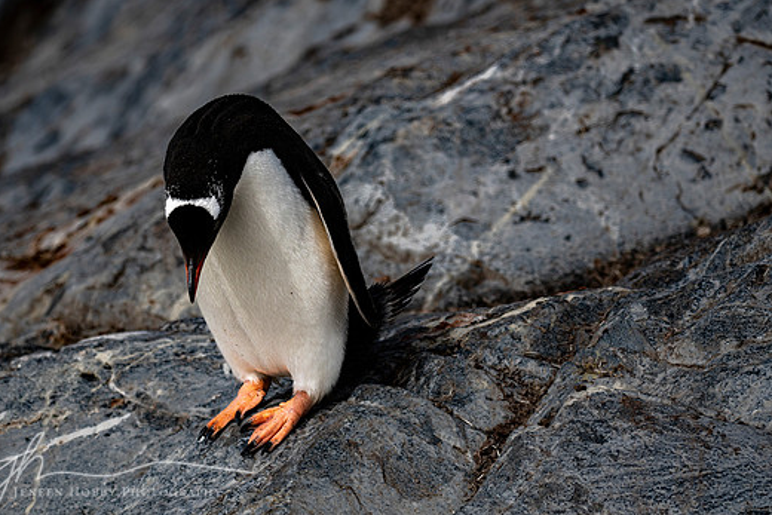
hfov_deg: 7.4
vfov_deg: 4.9
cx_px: 364
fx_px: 5984
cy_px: 272
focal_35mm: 279
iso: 200
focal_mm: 250
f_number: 6.3
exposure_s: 1/1600
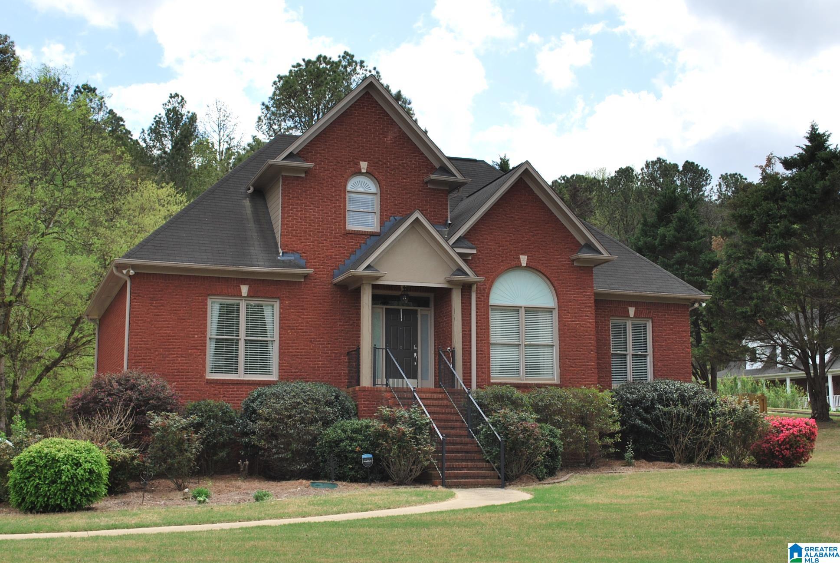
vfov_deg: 28.2
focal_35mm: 48
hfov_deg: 41.1
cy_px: 282
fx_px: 1121
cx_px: 420
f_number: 8
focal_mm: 32
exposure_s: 1/200
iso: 100
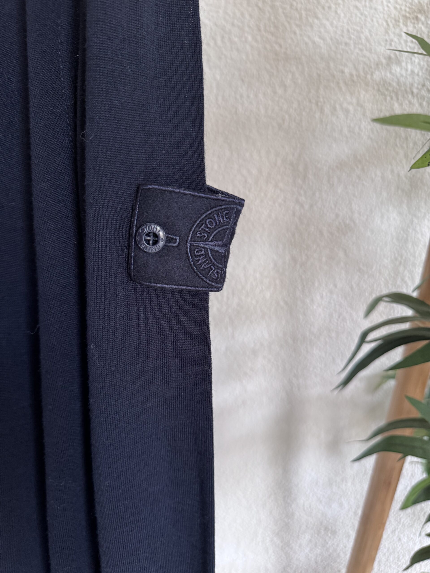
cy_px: 286
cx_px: 215
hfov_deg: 56.8
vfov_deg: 71.6
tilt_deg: -15.4
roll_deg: -2.5
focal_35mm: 24
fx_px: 398
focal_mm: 6.76
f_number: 1.78
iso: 200
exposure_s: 1/77
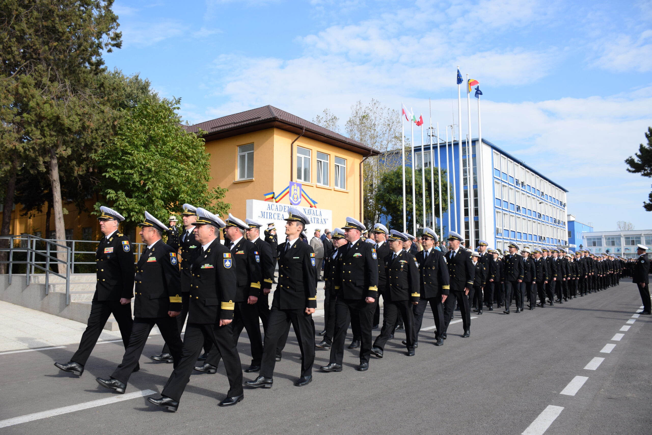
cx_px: 326
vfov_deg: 47.9
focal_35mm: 27
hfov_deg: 67.4
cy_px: 218
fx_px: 489
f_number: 5.6
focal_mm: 18
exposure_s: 1/1250
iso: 400
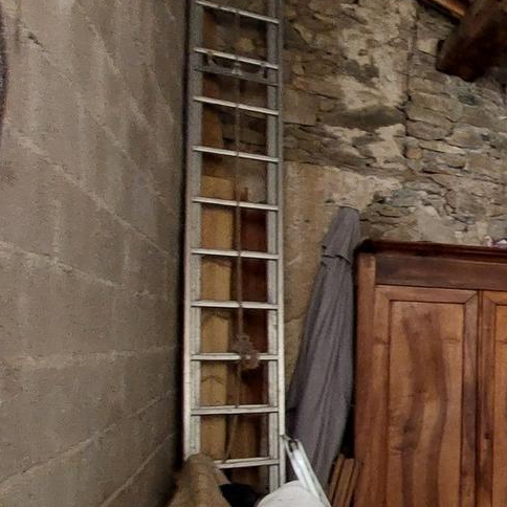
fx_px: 679
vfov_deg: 40.3
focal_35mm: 41
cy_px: 350
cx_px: 852
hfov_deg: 24.5
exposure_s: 1/33
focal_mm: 1.74
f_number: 2.2
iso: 320
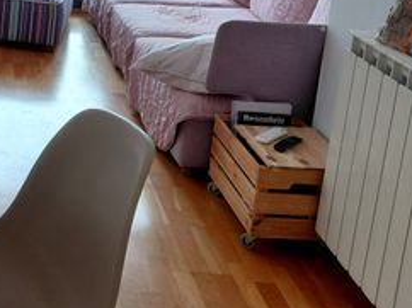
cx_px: -73
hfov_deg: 27.7
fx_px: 737
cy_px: -24
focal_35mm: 62
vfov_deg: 22.4
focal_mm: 4.69
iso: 200
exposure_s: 1/50.1
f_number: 1.8
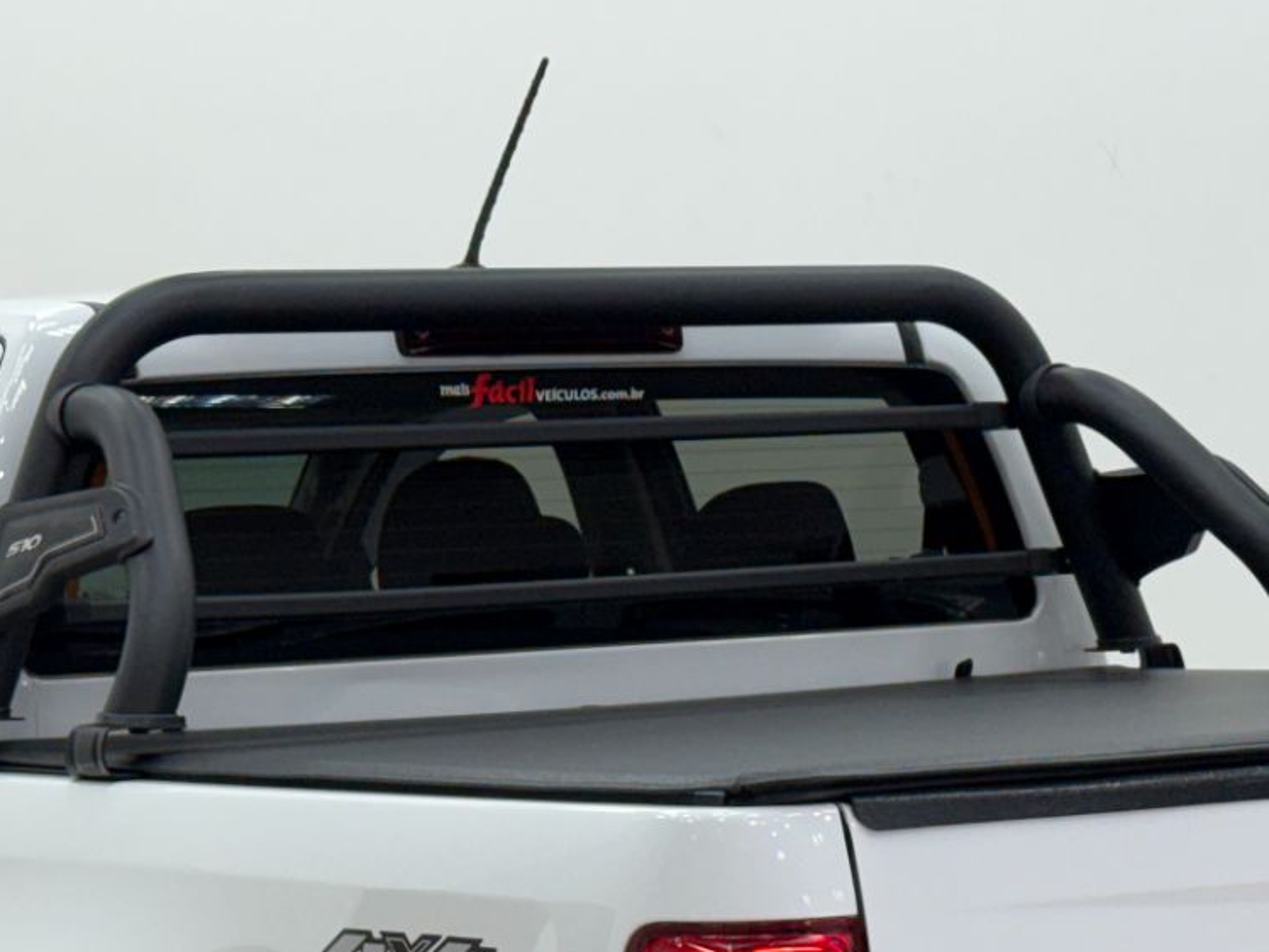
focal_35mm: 123
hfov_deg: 16.0
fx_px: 4510
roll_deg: +1.8
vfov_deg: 11.9
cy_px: 1018
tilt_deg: -7.9
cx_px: 646
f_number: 1.78
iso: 80
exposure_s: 1/124
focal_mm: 6.76
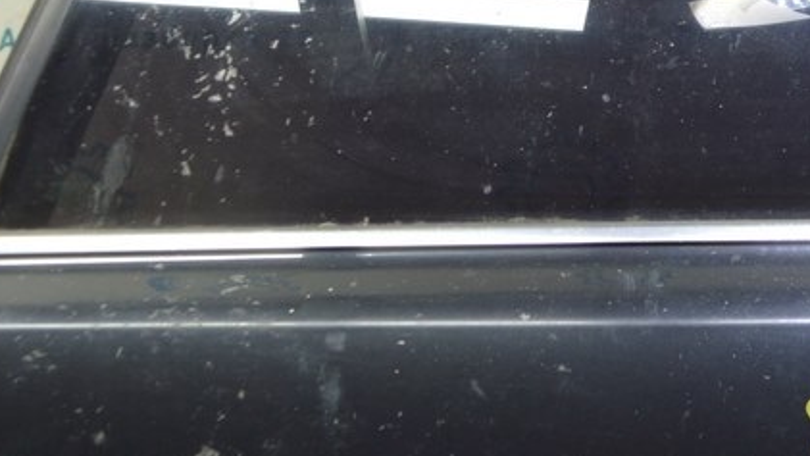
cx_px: 710
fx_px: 1804
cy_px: 16
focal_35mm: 84
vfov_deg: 14.2
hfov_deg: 24.6
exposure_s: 1/20
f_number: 5.6
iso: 400
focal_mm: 22
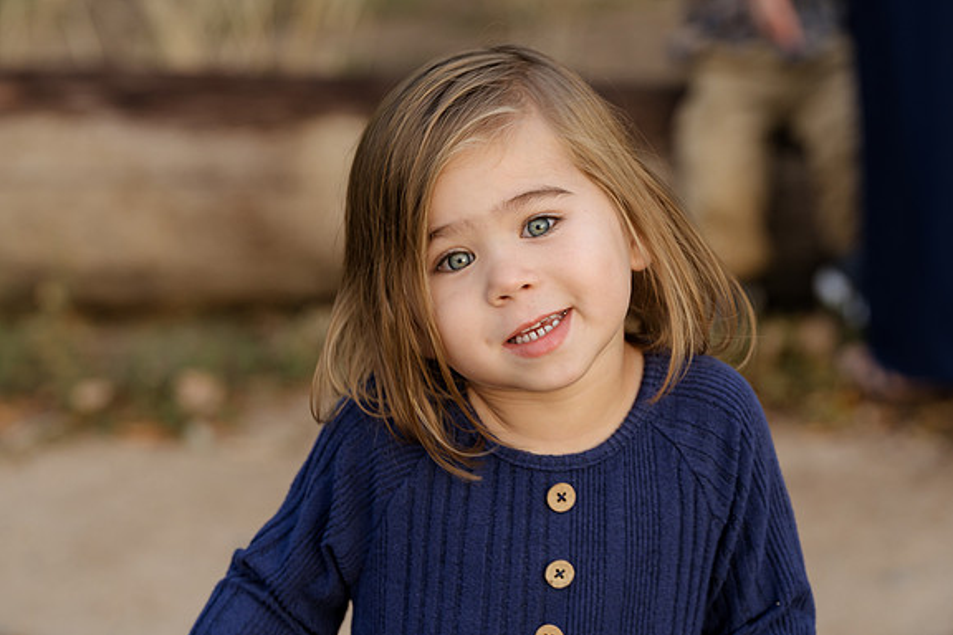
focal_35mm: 134
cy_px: 318
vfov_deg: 10.2
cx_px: 478
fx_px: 3547
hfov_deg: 15.3
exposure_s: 1/200
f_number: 5.6
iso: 640
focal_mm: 133
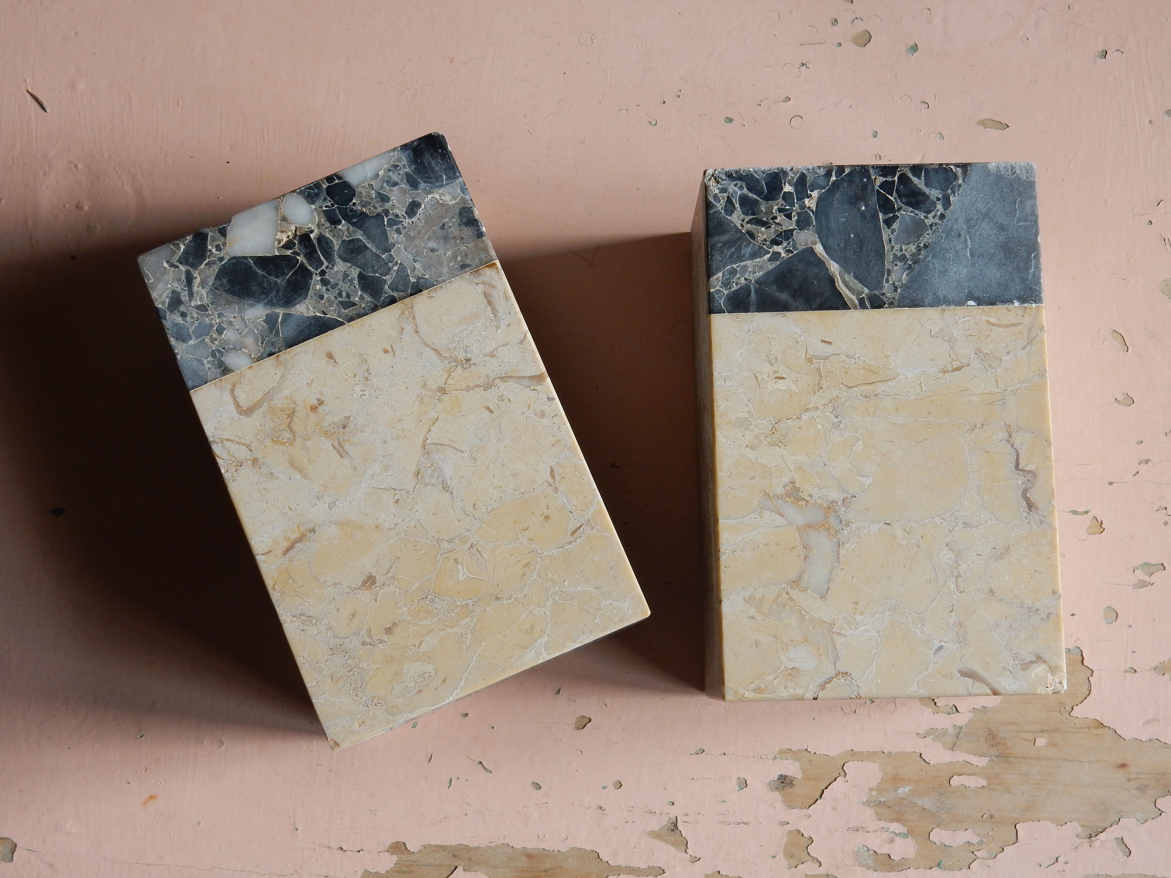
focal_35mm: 51
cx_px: 586
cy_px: 439
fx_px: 1725
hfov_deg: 37.5
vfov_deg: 28.6
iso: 125
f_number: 4.5
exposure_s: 1/50
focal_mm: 9
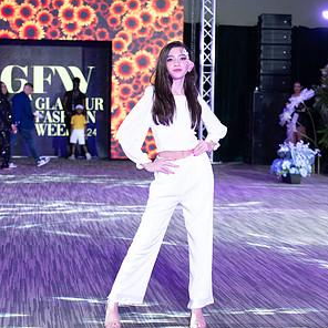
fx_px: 1276
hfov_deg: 14.7
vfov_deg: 14.7
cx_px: 165
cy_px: 175
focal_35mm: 119
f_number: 6.3
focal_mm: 92
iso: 1600
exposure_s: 1/160
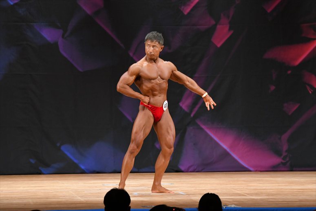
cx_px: 158
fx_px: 2237
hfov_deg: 8.1
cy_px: 106
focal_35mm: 255
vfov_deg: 5.4
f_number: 5.6
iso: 3200
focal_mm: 170
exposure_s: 1/400
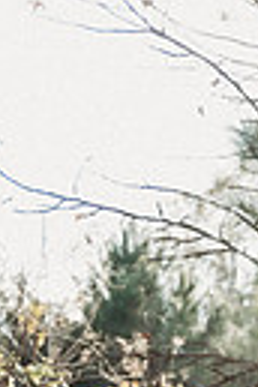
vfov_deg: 14.8
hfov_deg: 8.6
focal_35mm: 130
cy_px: 554
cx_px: 792
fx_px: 1397
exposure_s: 1/160
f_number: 2.8
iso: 100
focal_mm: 29
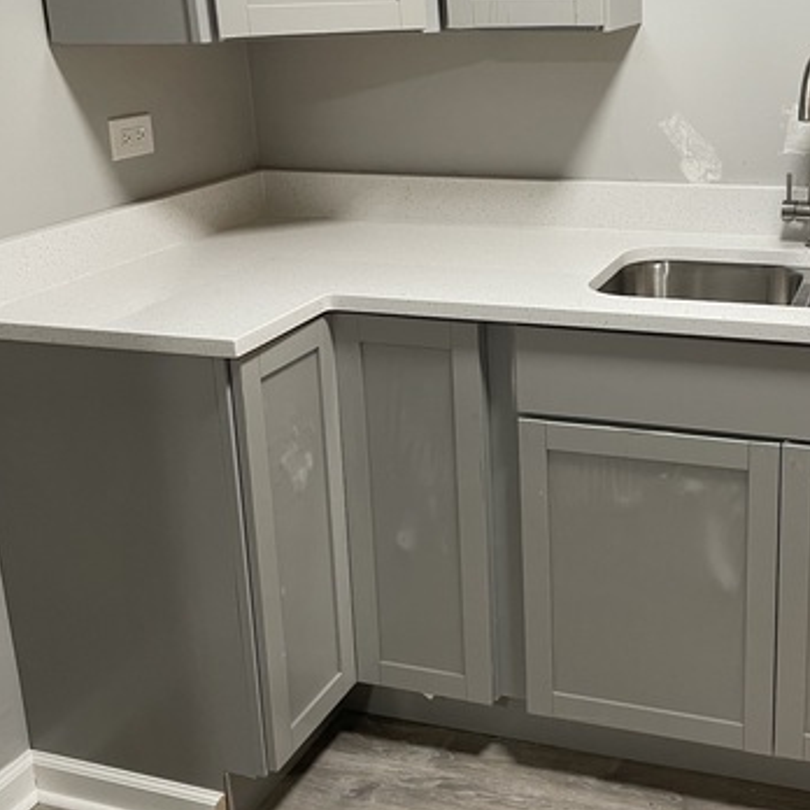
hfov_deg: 37.7
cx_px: 577
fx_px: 1165
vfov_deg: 38.2
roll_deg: +1.6
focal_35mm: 44
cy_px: 315
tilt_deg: -15.6
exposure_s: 1/60
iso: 125
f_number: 1.6
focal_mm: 4.2
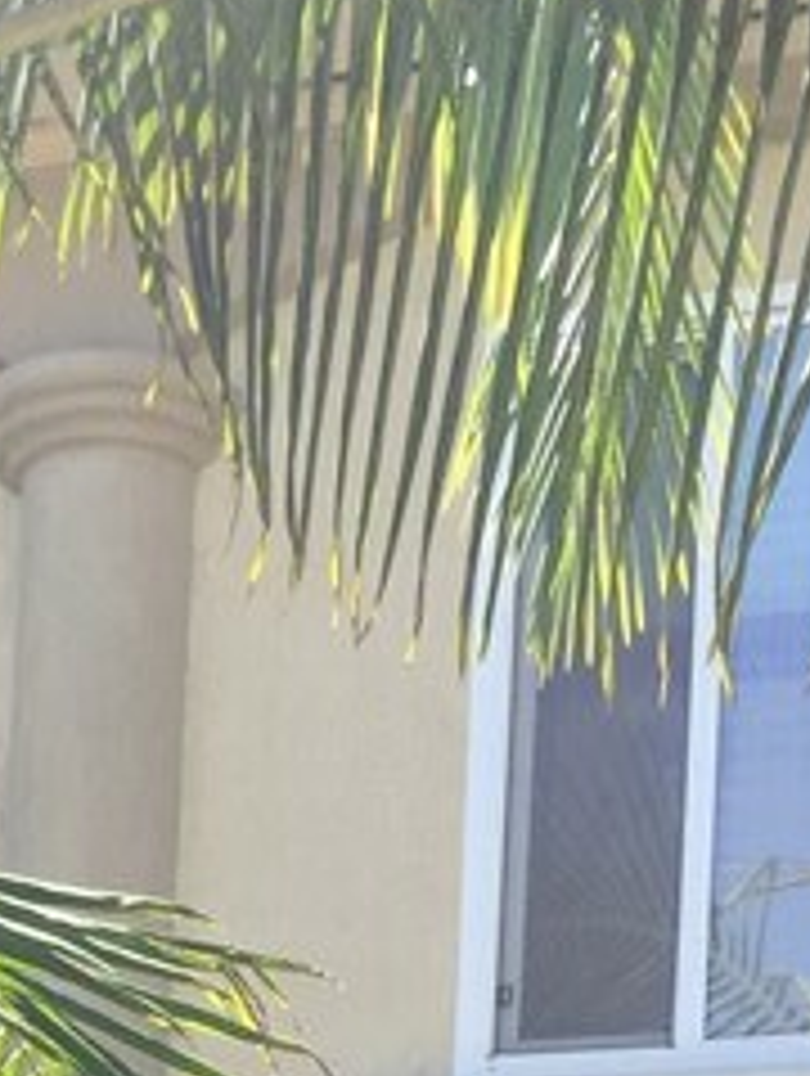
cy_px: 2166
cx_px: 76
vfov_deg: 13.5
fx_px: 3858
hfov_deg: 11.9
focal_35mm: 124
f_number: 2.2
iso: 32
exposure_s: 1/682
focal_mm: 4.15
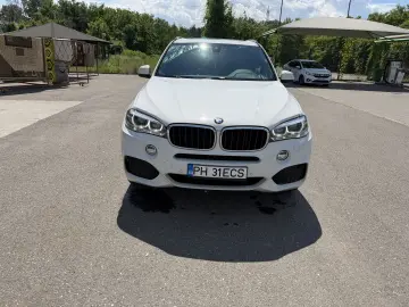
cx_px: 204
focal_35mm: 24
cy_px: 154
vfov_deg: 56.8
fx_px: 284
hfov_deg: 71.6
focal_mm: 6.76
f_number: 1.78
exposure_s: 1/6173
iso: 80
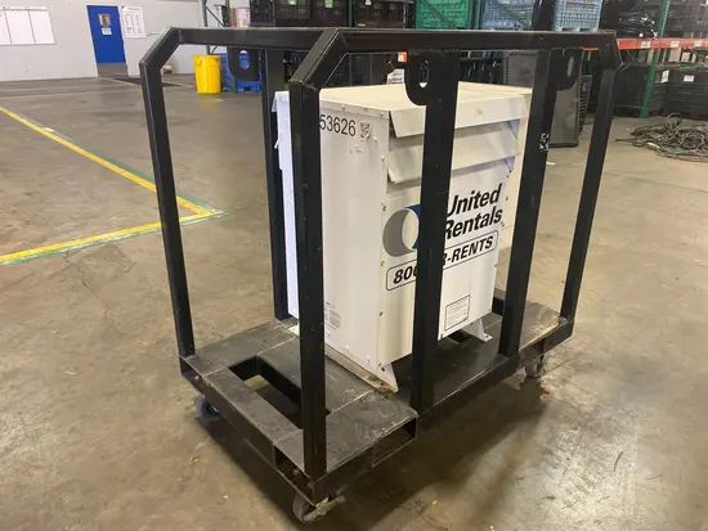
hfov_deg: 67.3
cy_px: 266
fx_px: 532
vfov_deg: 53.1
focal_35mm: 26
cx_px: 354
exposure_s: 1/60
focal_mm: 4.25
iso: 320
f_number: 1.8
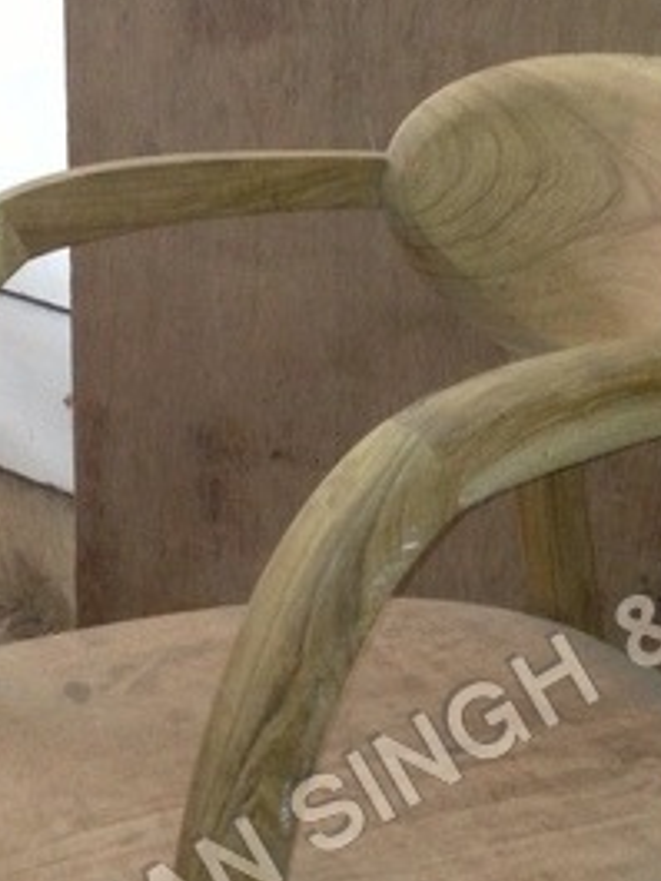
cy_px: 819
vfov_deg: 22.9
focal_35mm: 83
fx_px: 2112
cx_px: 312
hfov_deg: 17.8
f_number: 2.4
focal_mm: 4.13
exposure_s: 1/20
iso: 200
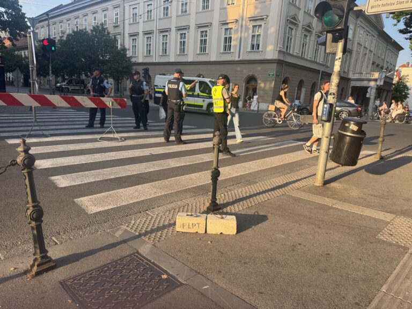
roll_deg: -3.5
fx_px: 286
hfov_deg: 71.6
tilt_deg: -11.9
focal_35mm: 24
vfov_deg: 56.8
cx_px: 206
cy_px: 154
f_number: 1.78
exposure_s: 1/1193
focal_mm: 6.76
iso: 80
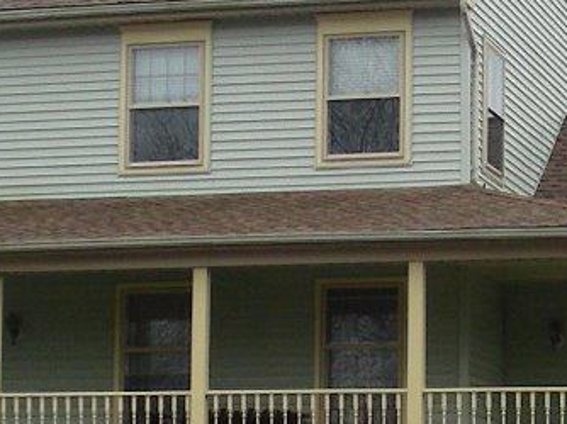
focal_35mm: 164
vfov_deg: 9.0
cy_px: 449
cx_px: 346
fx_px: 2684
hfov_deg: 12.1
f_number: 4
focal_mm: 6.3
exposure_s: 1/318
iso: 50
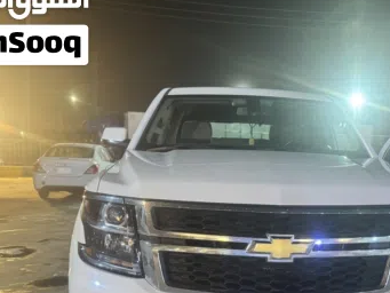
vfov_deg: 31.5
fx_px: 507
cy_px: 230
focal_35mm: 45
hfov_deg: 41.5
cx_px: 261
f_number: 1.78
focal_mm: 6.76
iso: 500
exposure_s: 1/50
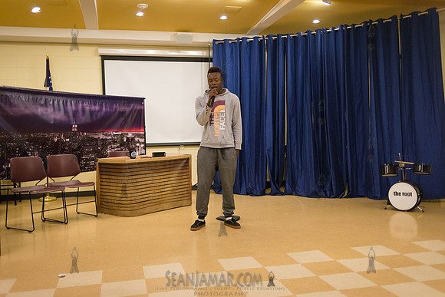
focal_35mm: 35
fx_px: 433
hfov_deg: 54.4
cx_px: 222
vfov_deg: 37.9
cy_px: 148
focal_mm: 35
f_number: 2.2
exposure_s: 1/1250
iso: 4000
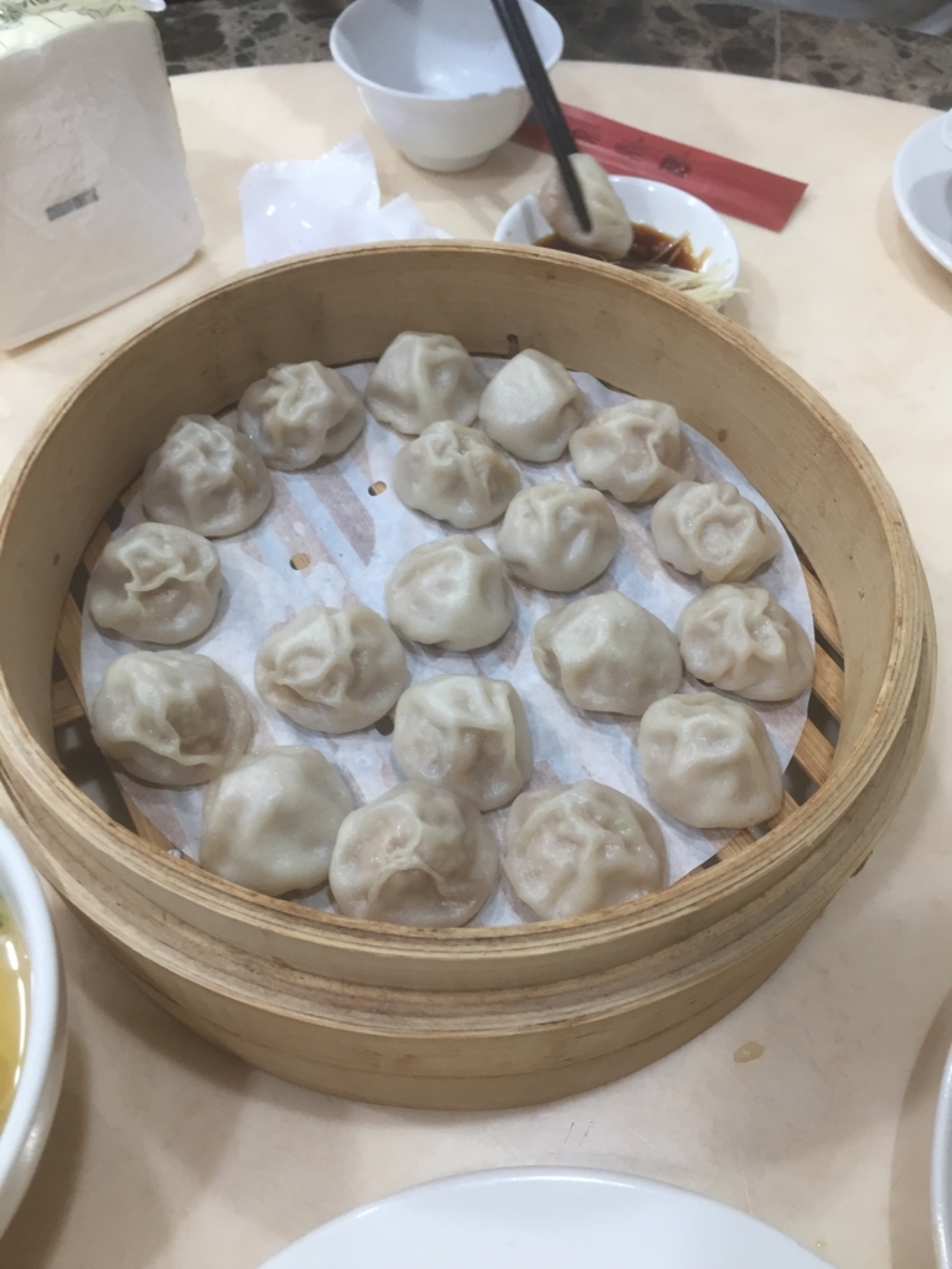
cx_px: 476
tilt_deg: -54.1
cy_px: 634
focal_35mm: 29
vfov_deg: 61.7
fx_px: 1063
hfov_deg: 48.2
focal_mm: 4.15
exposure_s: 1/30
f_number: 2.2
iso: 64
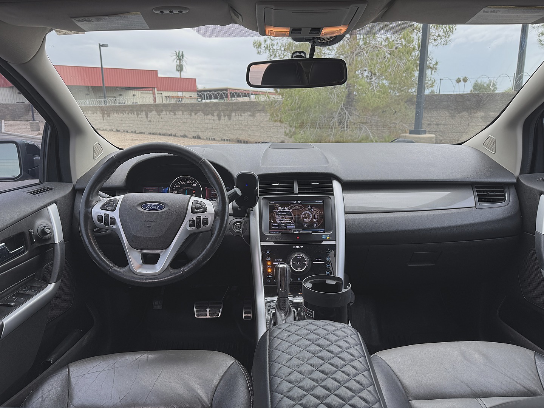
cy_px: 204
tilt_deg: -14.9
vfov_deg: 56.8
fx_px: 377
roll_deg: +0.5
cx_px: 272
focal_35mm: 24
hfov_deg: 71.6
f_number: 1.78
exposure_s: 1/244
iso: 80
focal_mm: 6.76
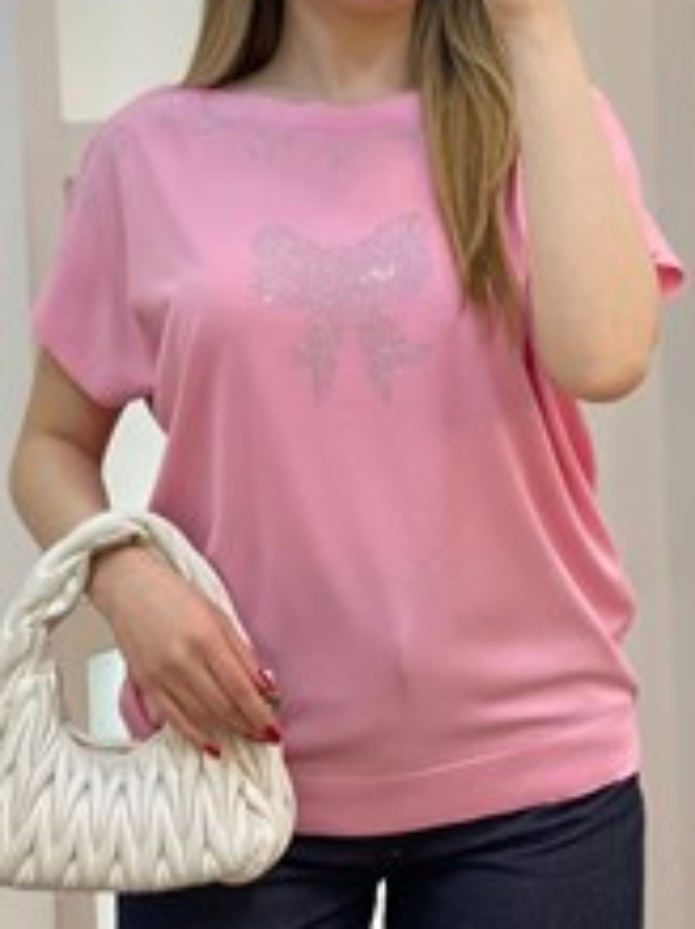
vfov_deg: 19.9
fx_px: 2626
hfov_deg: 15.1
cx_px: 318
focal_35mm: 98
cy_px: 269
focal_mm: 6
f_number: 2
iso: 80
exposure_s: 1/100
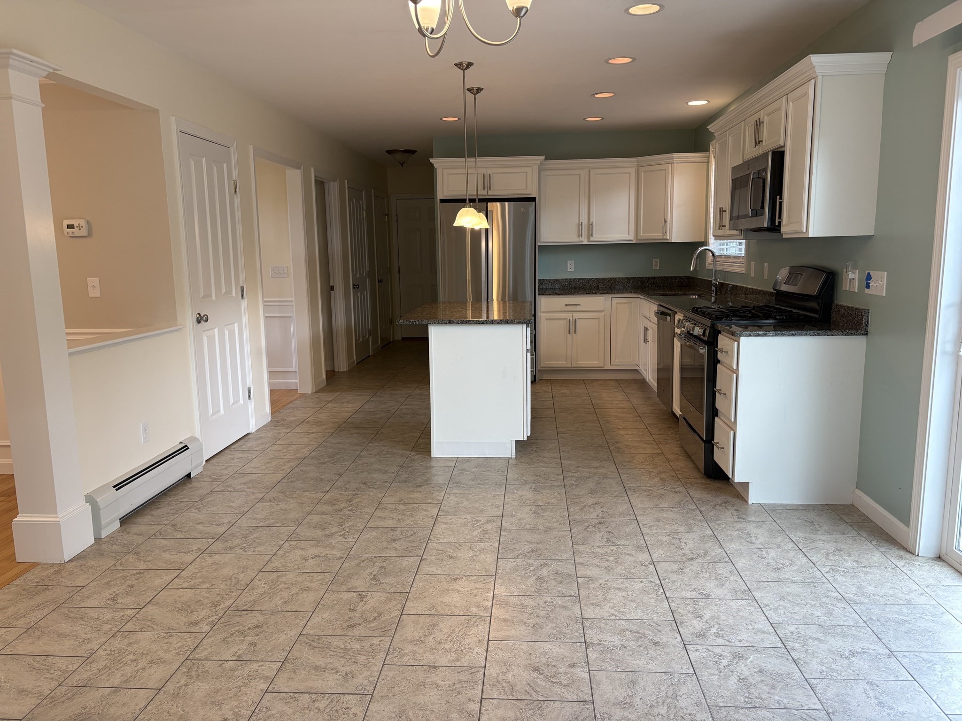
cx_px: 481
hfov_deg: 67.3
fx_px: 723
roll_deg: +1.2
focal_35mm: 26
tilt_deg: -8.9
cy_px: 360
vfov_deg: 53.1
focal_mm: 5.96
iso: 80
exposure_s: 1/120
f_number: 1.6
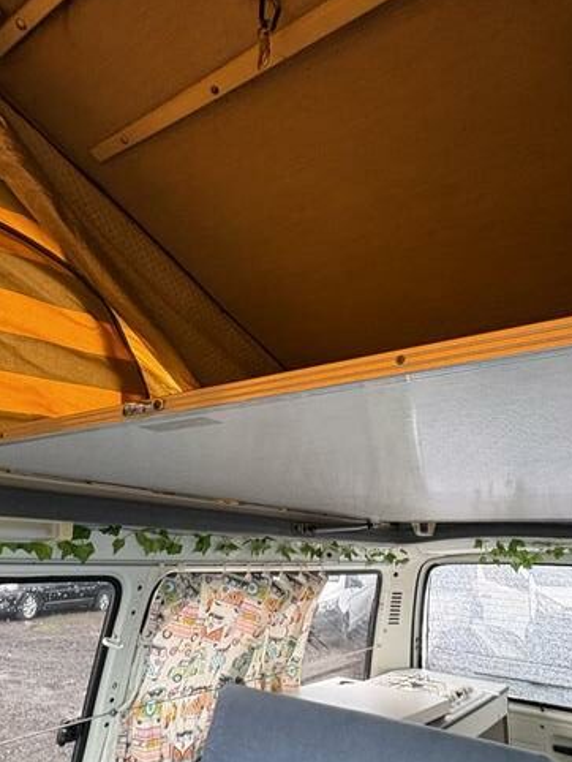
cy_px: 397
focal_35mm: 26
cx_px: 251
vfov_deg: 67.2
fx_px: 572
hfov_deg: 53.0
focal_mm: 2.22
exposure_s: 1/60
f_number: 2.2
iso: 250
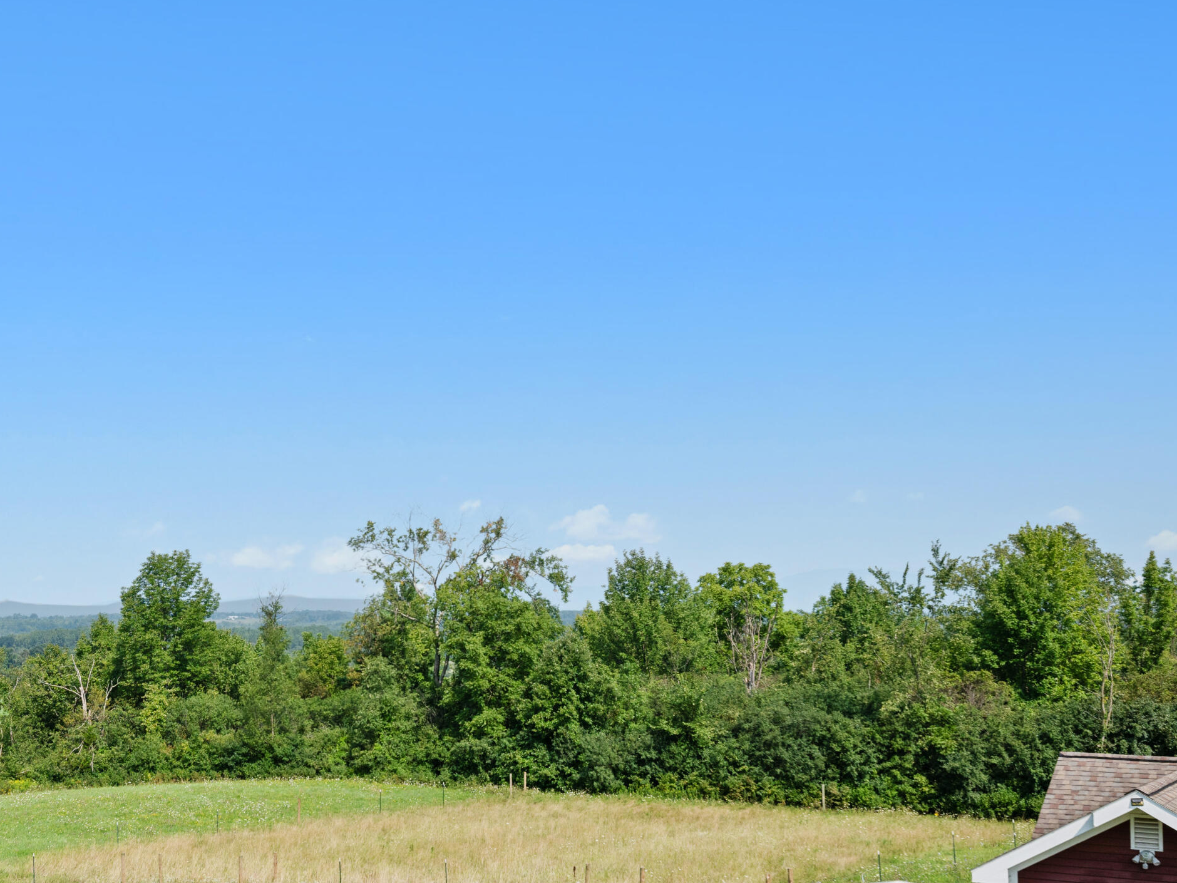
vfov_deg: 31.3
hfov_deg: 40.3
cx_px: 325
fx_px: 1564
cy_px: 566
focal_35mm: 46
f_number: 6.3
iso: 320
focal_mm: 30
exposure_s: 1/800
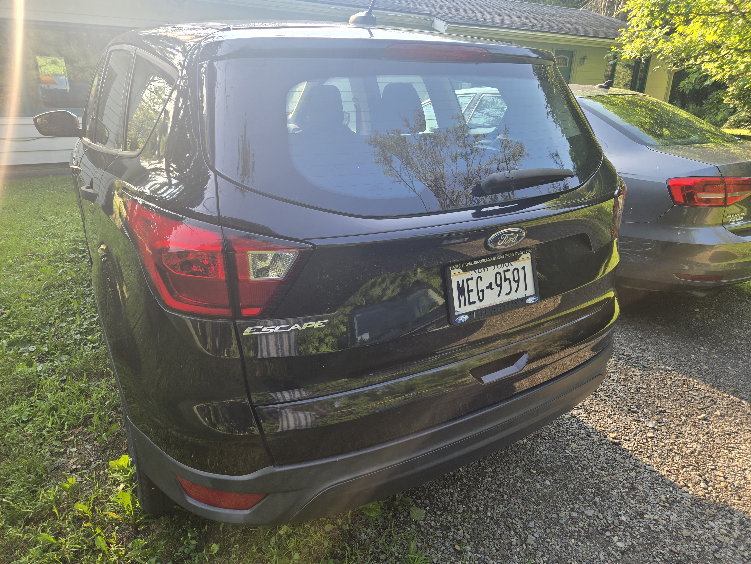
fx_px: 499
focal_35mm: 23
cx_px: 376
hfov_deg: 73.9
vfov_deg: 58.9
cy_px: 282
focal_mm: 5.4
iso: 25
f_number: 1.8
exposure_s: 1/180
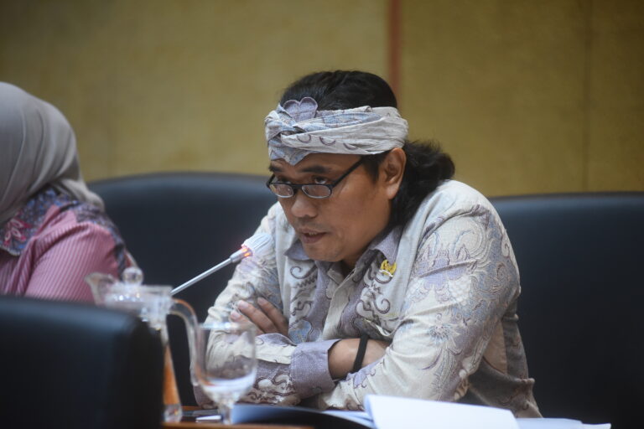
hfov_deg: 11.1
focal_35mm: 185
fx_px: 3309
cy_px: 214
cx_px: 322
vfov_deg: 7.4
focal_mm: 185
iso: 2500
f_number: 2.8
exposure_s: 1/200
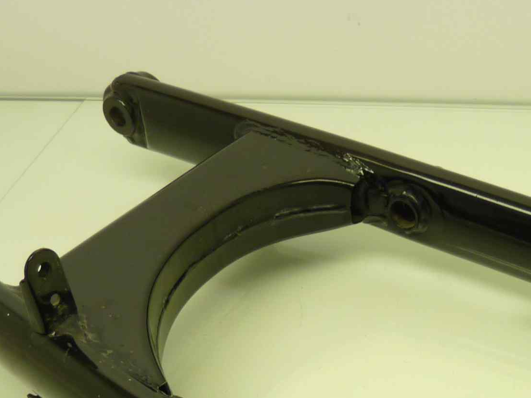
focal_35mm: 58
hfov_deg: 32.5
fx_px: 890
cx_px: 407
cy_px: 459
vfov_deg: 23.4
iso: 80
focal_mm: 4.1
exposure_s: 1/30
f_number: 3.3
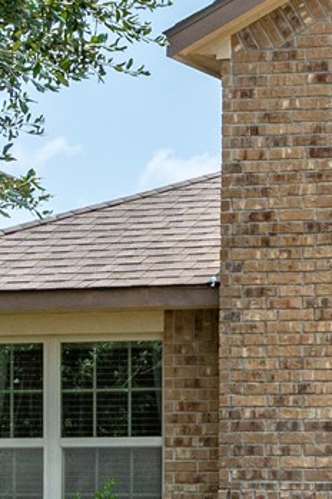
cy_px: 525
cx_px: 704
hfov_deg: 8.6
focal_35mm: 150
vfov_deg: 13.5
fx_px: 2075
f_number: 13
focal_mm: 24
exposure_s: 1/250
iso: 125
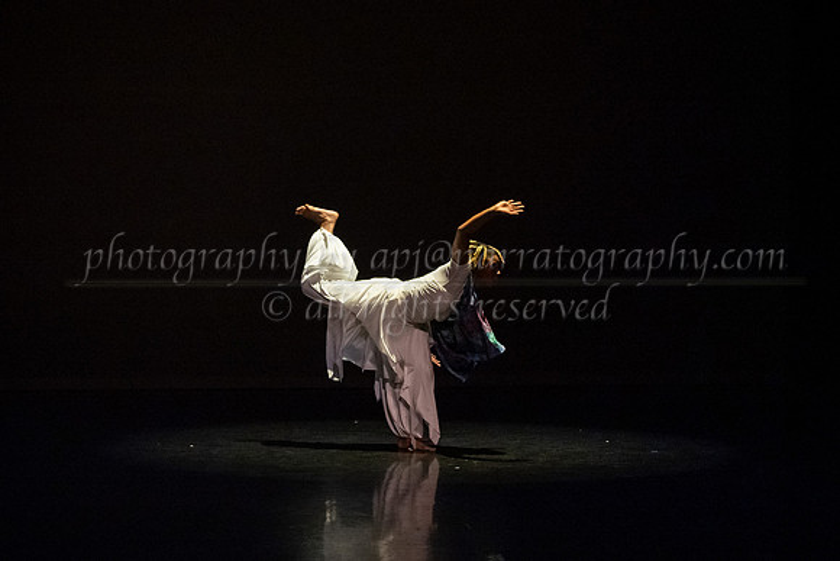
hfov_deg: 25.2
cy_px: 299
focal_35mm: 80
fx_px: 1879
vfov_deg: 17.0
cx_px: 461
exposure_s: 1/400
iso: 6400
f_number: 4
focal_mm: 65
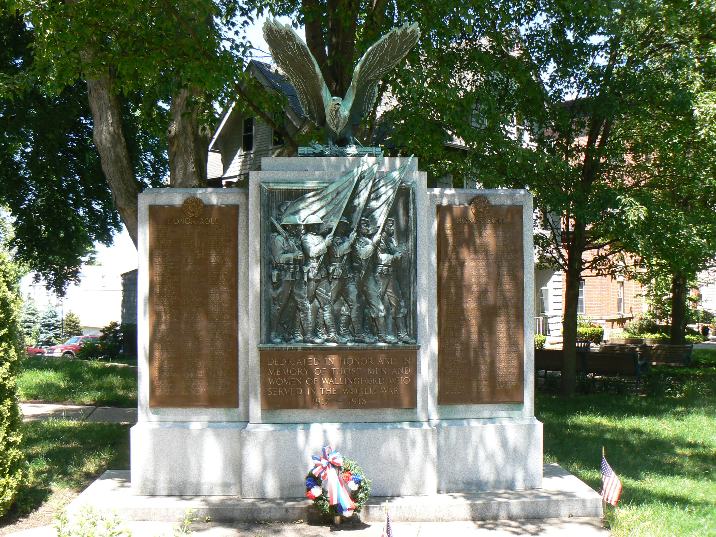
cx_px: 358
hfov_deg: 51.4
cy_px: 268
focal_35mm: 36
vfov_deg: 39.7
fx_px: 745
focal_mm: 6
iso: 80
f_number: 5
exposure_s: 1/125
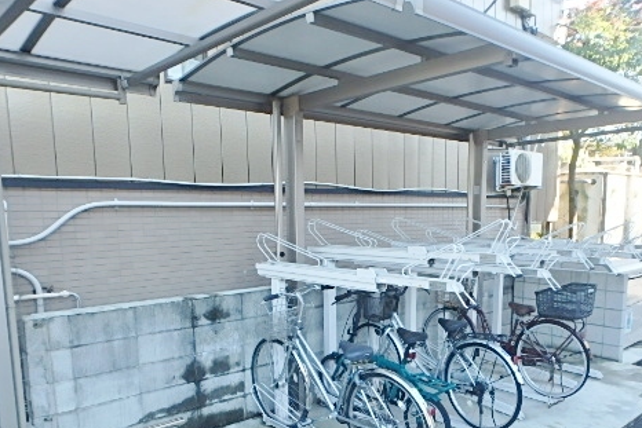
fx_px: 535
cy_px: 304
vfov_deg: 42.7
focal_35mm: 30
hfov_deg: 61.6
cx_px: 372
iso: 125
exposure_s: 1/100
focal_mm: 3.7
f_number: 3.5
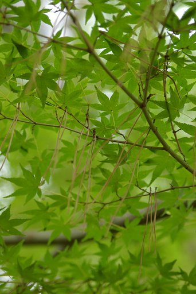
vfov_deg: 18.2
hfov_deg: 12.2
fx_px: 917
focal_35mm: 112
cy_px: 147
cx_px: 98
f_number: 2.8
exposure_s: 1/125
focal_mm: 75
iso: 200
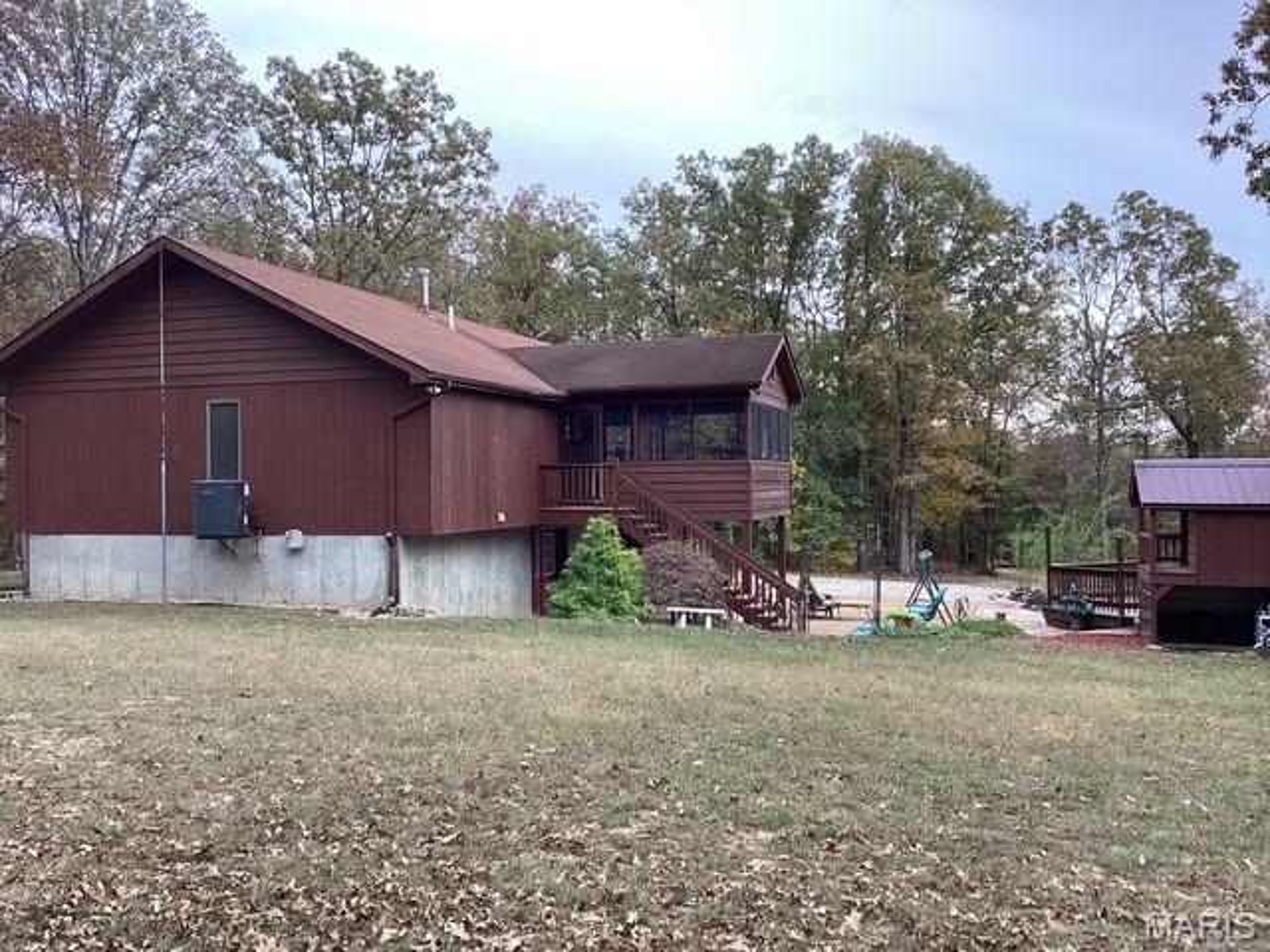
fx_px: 1137
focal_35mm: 31
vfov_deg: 45.4
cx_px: 635
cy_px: 476
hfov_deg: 58.4
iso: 32
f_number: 2.4
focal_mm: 3.3
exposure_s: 1/120
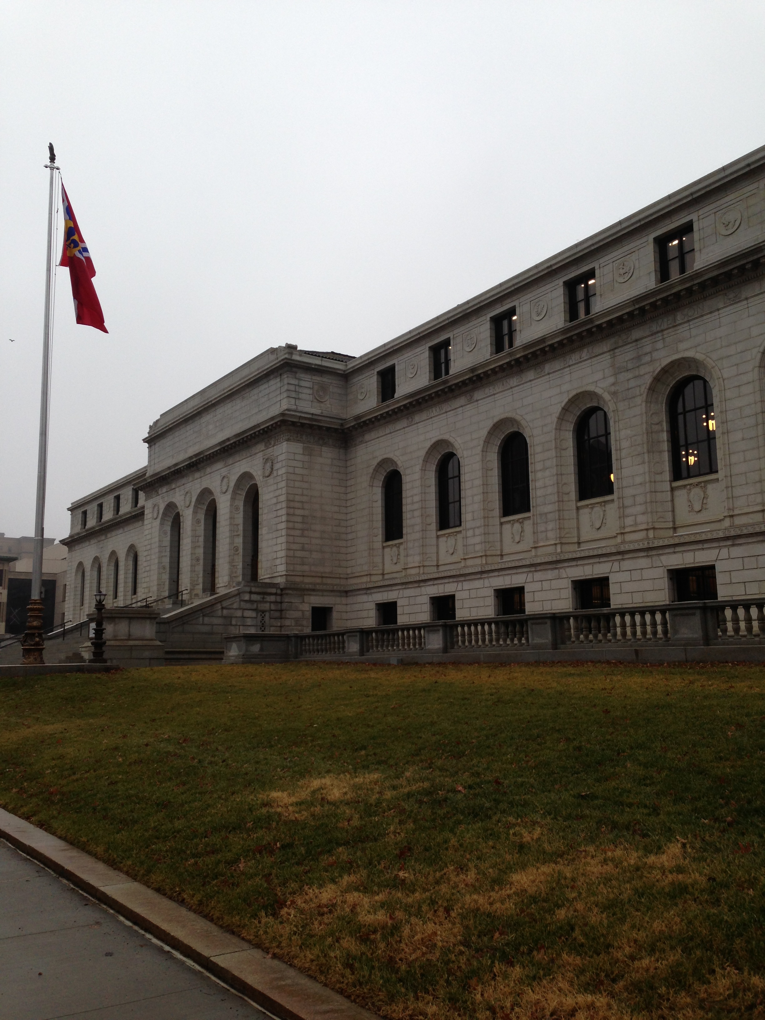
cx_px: 382
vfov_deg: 55.4
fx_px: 972
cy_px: 510
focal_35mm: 33
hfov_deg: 42.9
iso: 50
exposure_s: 1/344
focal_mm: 4.13
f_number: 2.4
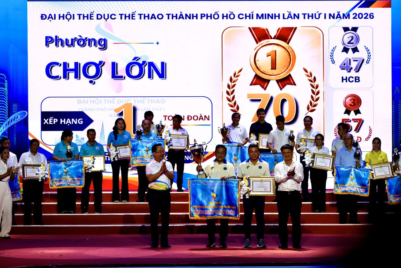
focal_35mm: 106
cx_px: 200
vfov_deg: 12.9
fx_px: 1181
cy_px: 134
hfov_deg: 19.3
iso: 800
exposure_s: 1/125
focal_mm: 70.5
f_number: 7.1
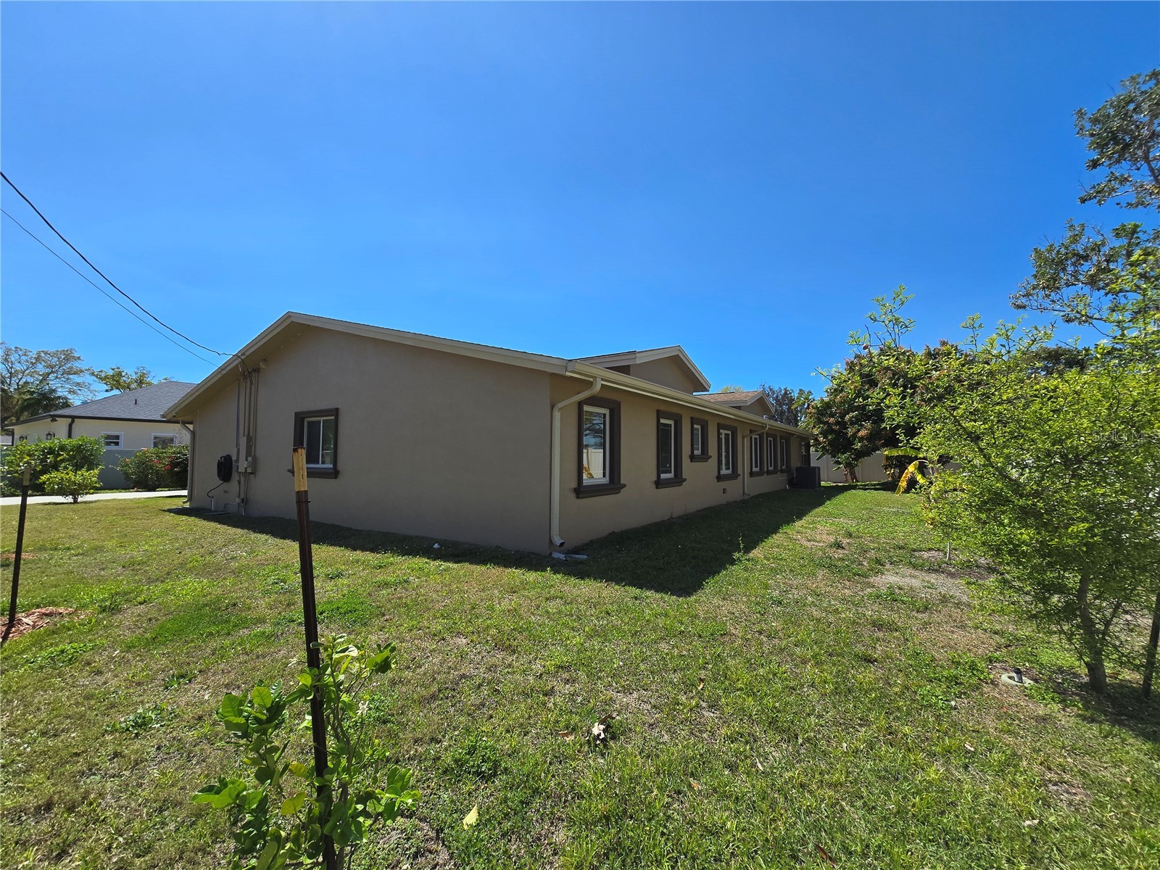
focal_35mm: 13
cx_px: 580
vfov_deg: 89.9
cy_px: 435
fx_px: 436
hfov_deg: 106.2
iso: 50
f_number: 2.2
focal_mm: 2.2
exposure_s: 1/2767
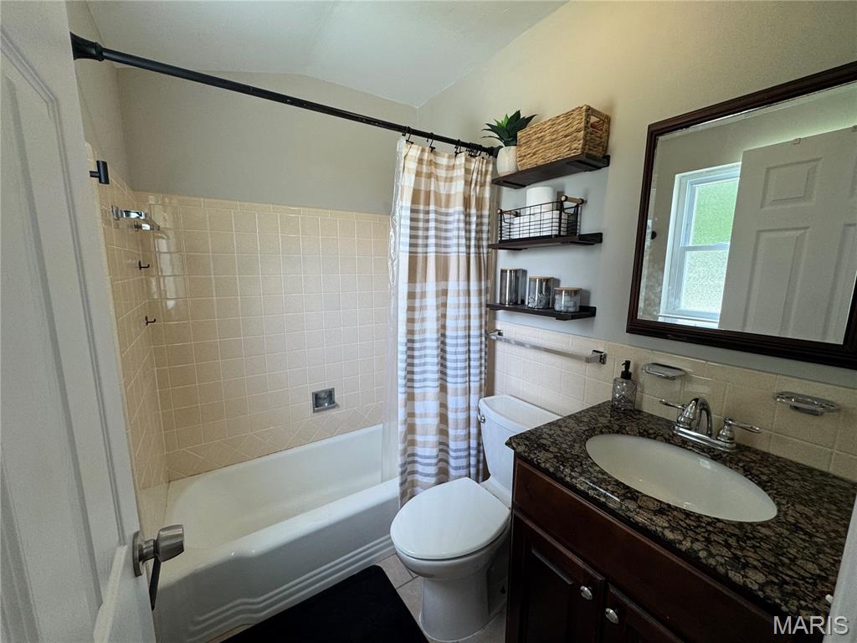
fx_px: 347
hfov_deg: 102.1
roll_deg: -0.1
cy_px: 322
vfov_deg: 85.7
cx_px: 428
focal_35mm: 14
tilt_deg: -10.0
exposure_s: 1/120
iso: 125
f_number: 2.2
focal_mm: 2.22
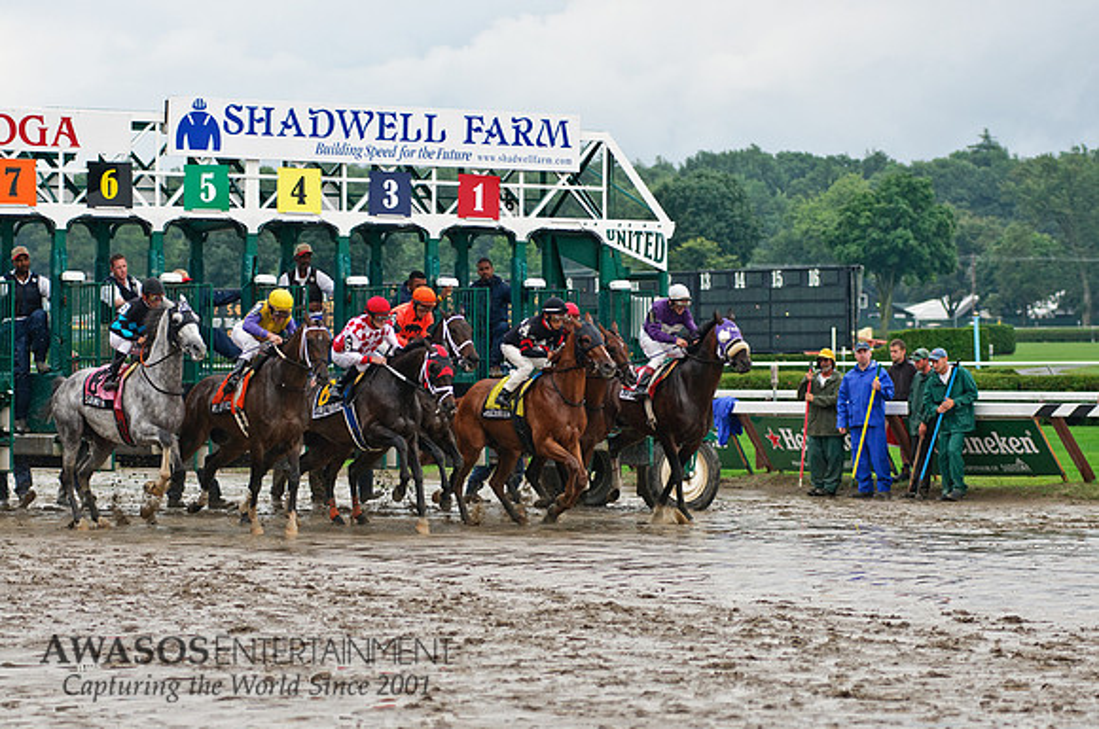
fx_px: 4573
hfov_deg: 13.7
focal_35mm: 150
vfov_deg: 9.1
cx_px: 550
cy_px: 364
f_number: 4
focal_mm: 100
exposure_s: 1/1500
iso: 400
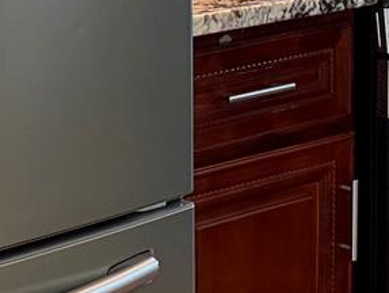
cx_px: 596
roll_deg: +0.2
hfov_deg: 11.1
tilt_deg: -7.0
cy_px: -103
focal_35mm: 171
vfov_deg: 8.6
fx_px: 1924
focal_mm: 6.76
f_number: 1.78
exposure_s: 1/120
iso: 320
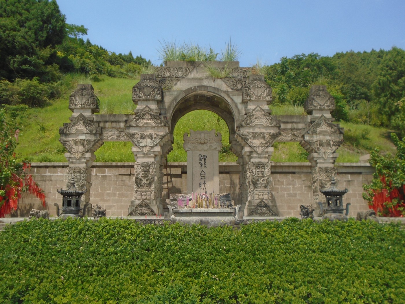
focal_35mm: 31
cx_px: 202
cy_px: 152
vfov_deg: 45.4
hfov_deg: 58.4
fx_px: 363
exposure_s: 1/800
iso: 100
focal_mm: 5.5
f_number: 3.5
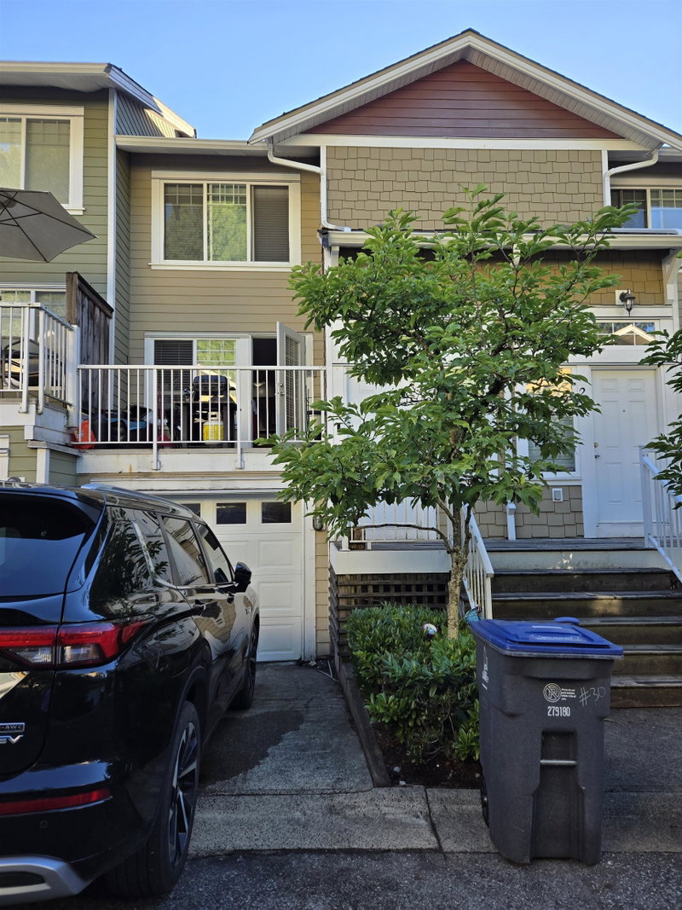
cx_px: 341
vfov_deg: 73.9
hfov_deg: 58.9
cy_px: 455
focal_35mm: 23
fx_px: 604
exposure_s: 1/447
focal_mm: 5.4
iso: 25
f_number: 1.8
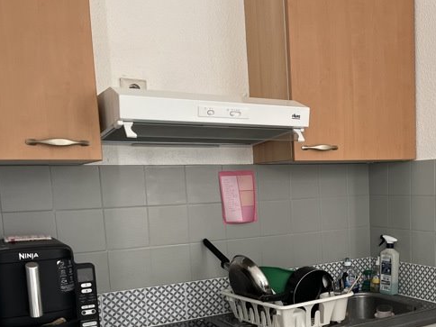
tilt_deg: -7.3
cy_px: 255
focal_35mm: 43
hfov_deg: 41.9
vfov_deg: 32.8
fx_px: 542
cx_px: 351
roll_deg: +1.6
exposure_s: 1/112
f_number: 1.6
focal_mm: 5.1
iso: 125
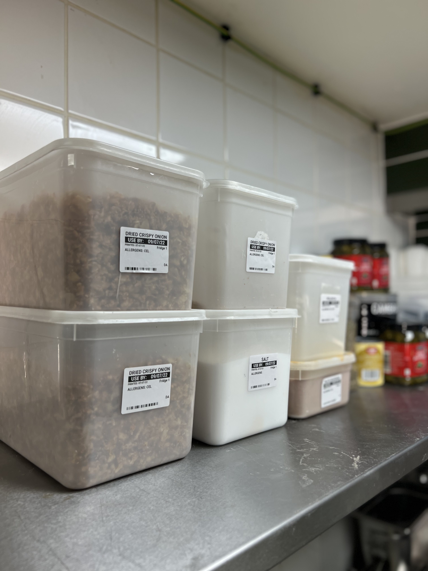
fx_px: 429
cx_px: 214
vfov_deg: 67.3
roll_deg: +0.4
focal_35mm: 26
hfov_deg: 53.1
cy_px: 286
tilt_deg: +2.9
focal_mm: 5.7
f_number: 1.5
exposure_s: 1/100
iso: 32
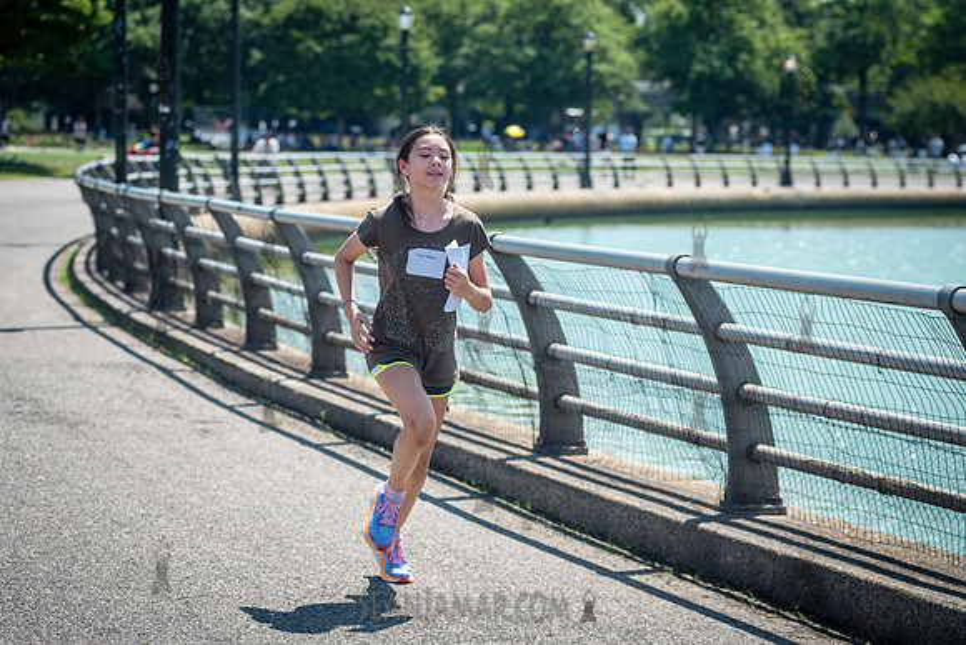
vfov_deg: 12.3
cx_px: 522
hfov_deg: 18.4
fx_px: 2979
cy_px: 311
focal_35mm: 111
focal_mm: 100
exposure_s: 1/1250
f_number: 4
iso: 200
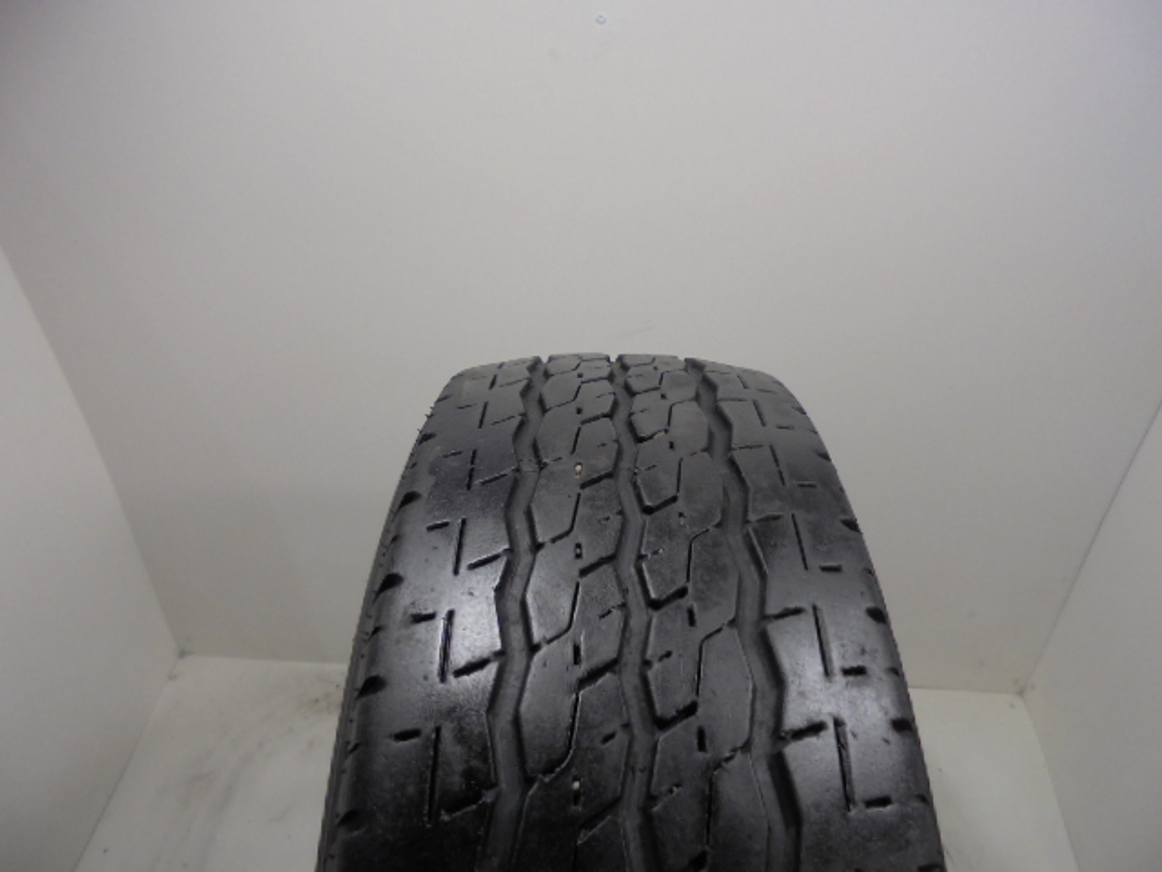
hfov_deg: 67.3
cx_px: 581
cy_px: 436
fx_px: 873
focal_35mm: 26
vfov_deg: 53.1
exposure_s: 1/40
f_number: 3.5
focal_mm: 4.6
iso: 100
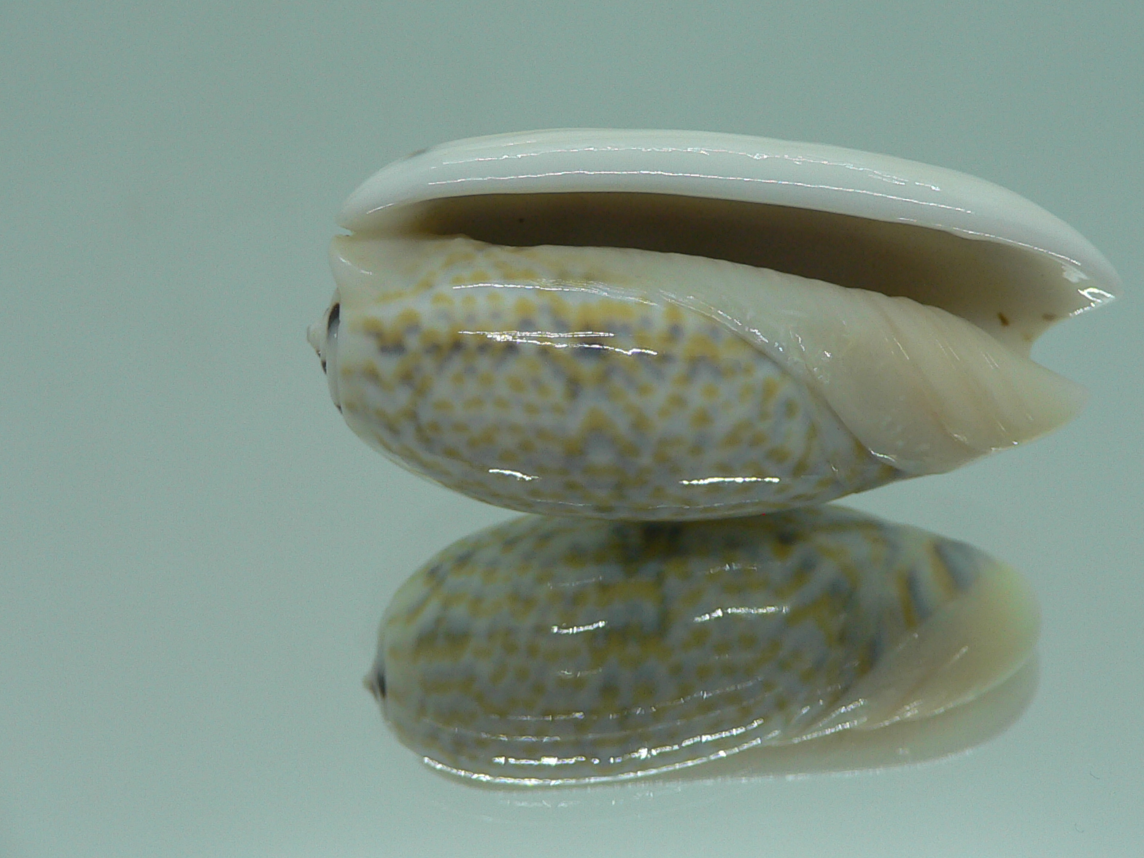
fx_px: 1487
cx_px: 681
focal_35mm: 45
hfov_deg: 41.9
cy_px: 406
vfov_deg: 32.2
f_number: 2.8
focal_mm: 4.6
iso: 80
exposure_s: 1/60
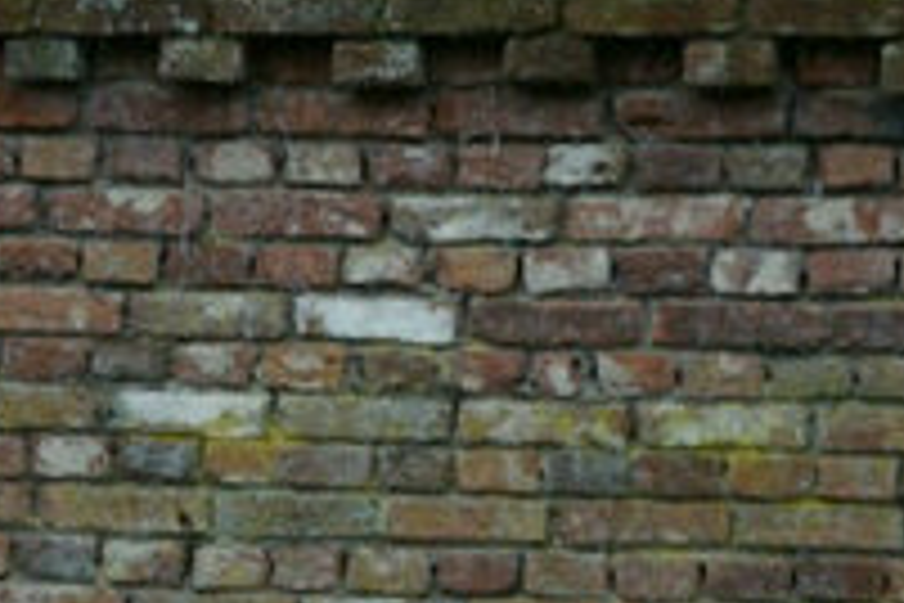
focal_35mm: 315
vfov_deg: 4.3
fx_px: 7914
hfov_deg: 6.5
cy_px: 1526
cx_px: -319
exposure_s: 1/60
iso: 250
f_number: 6.3
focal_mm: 52.7
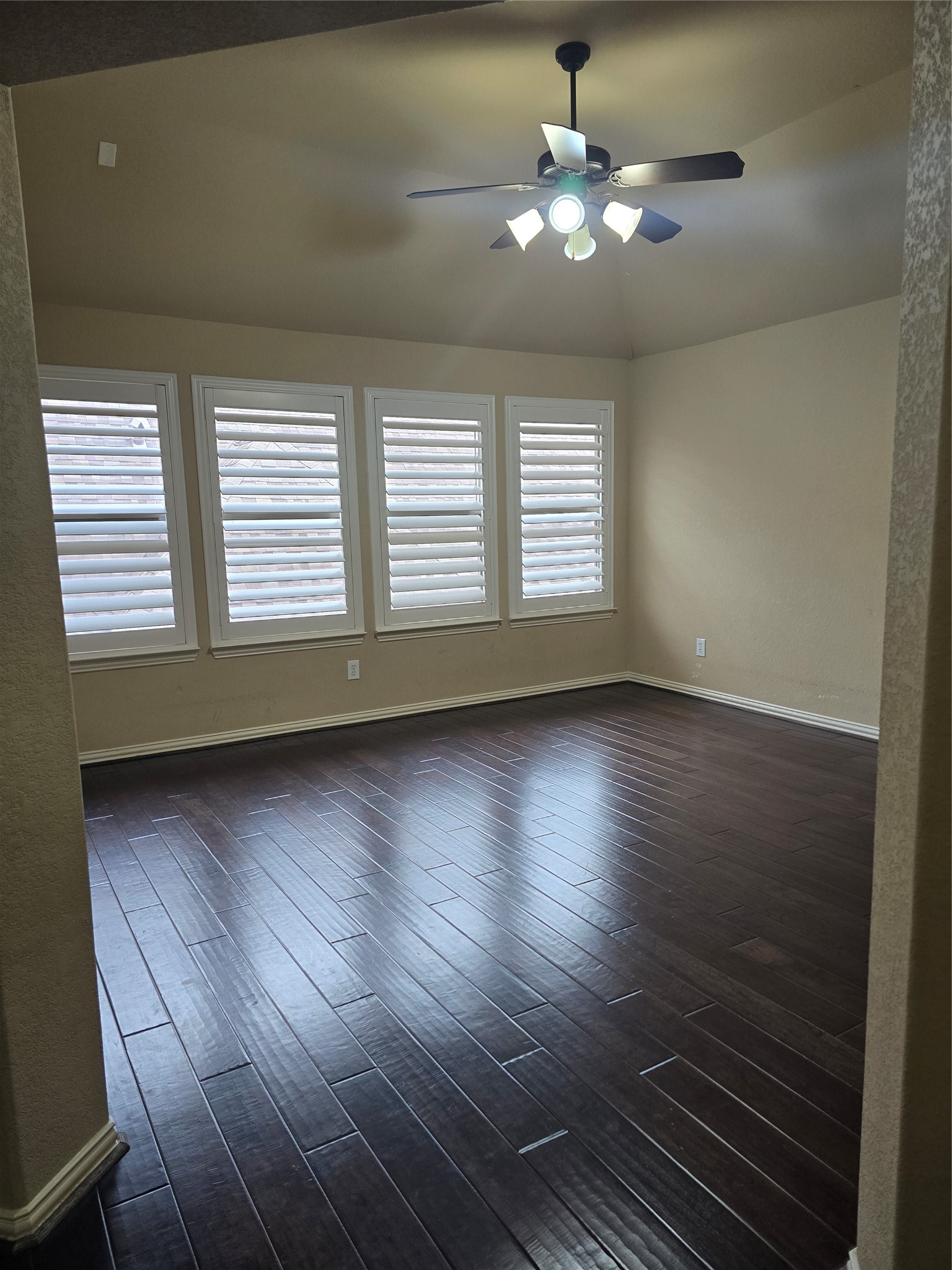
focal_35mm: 23
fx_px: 843
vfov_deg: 73.9
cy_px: 635
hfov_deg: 58.9
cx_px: 476
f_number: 1.7
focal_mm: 6.3
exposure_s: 1/120
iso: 125
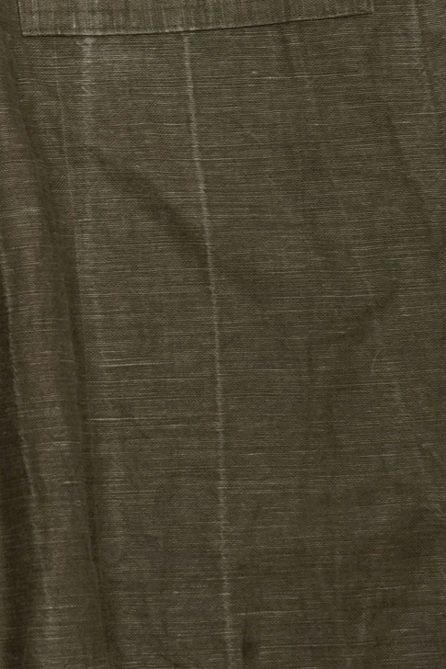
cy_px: -232
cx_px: -248
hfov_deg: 7.1
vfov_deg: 10.6
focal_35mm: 190
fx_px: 3532
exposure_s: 1/100
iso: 400
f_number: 4
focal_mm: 32
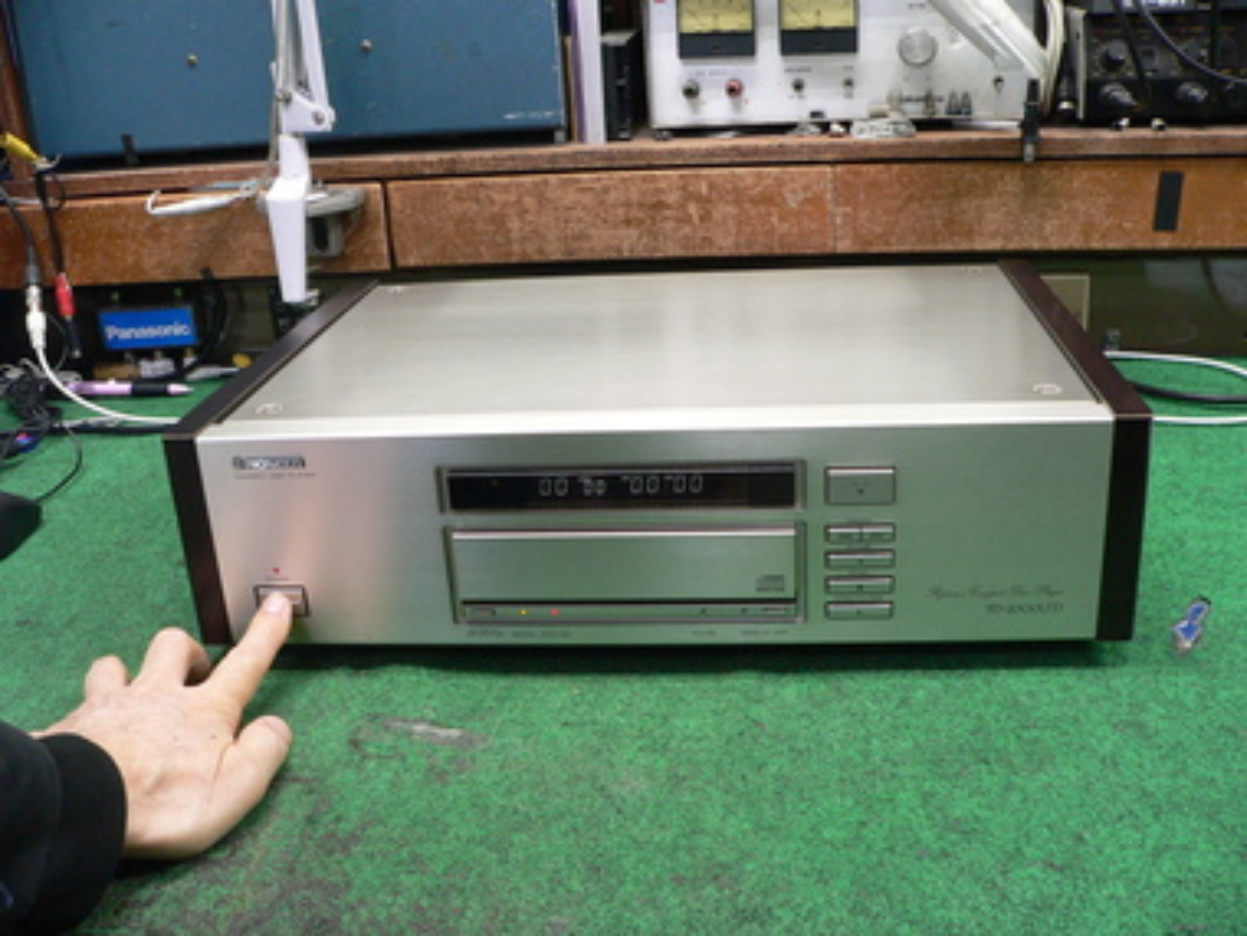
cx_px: 624
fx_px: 1297
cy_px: 468
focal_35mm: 36
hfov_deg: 51.4
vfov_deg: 39.7
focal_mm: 6
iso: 200
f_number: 2.8
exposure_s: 1/13
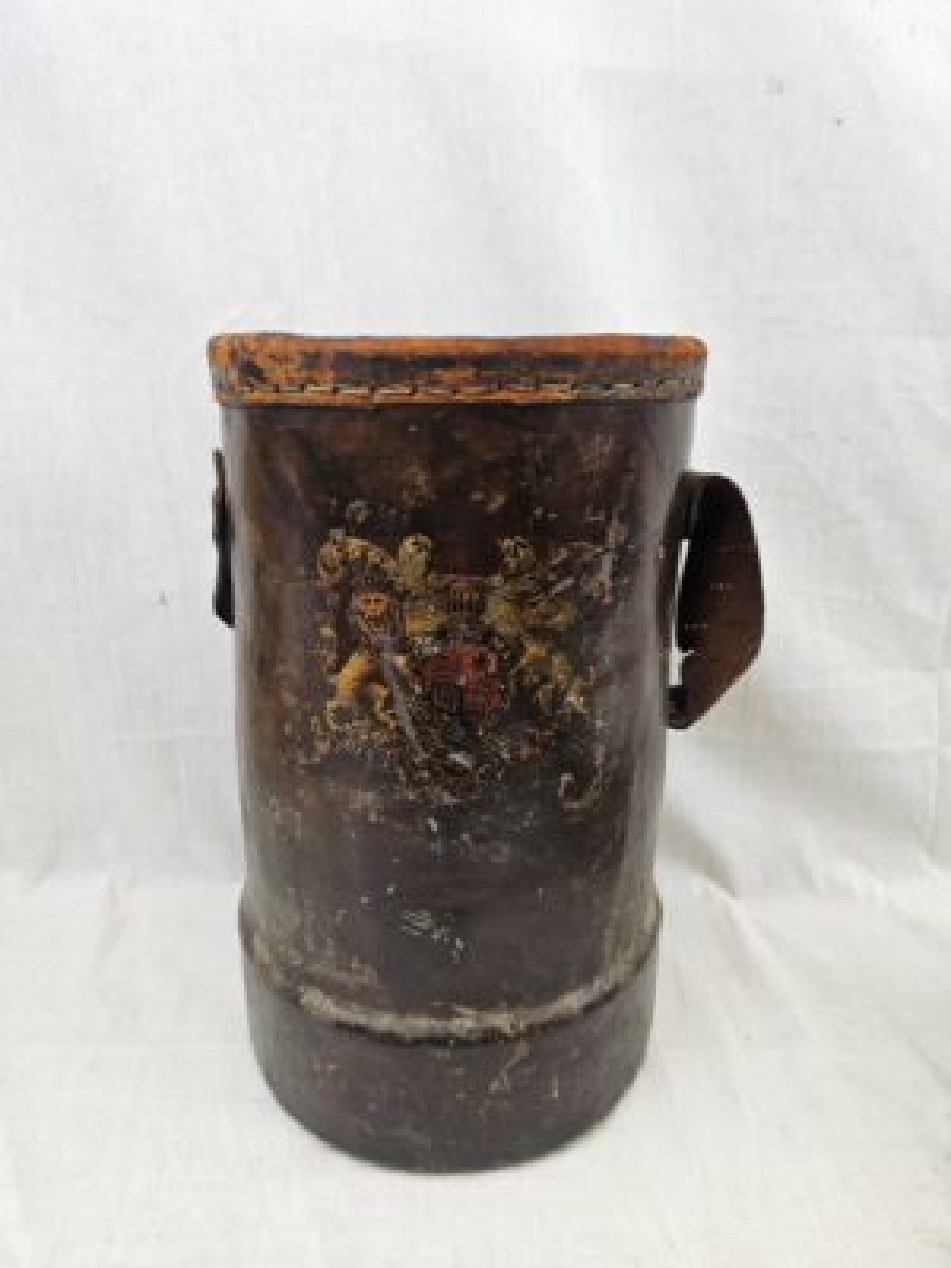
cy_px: 634
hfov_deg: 58.9
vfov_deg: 73.9
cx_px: 476
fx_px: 843
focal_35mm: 23
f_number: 1.7
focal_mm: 6.3
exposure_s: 1/100
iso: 50
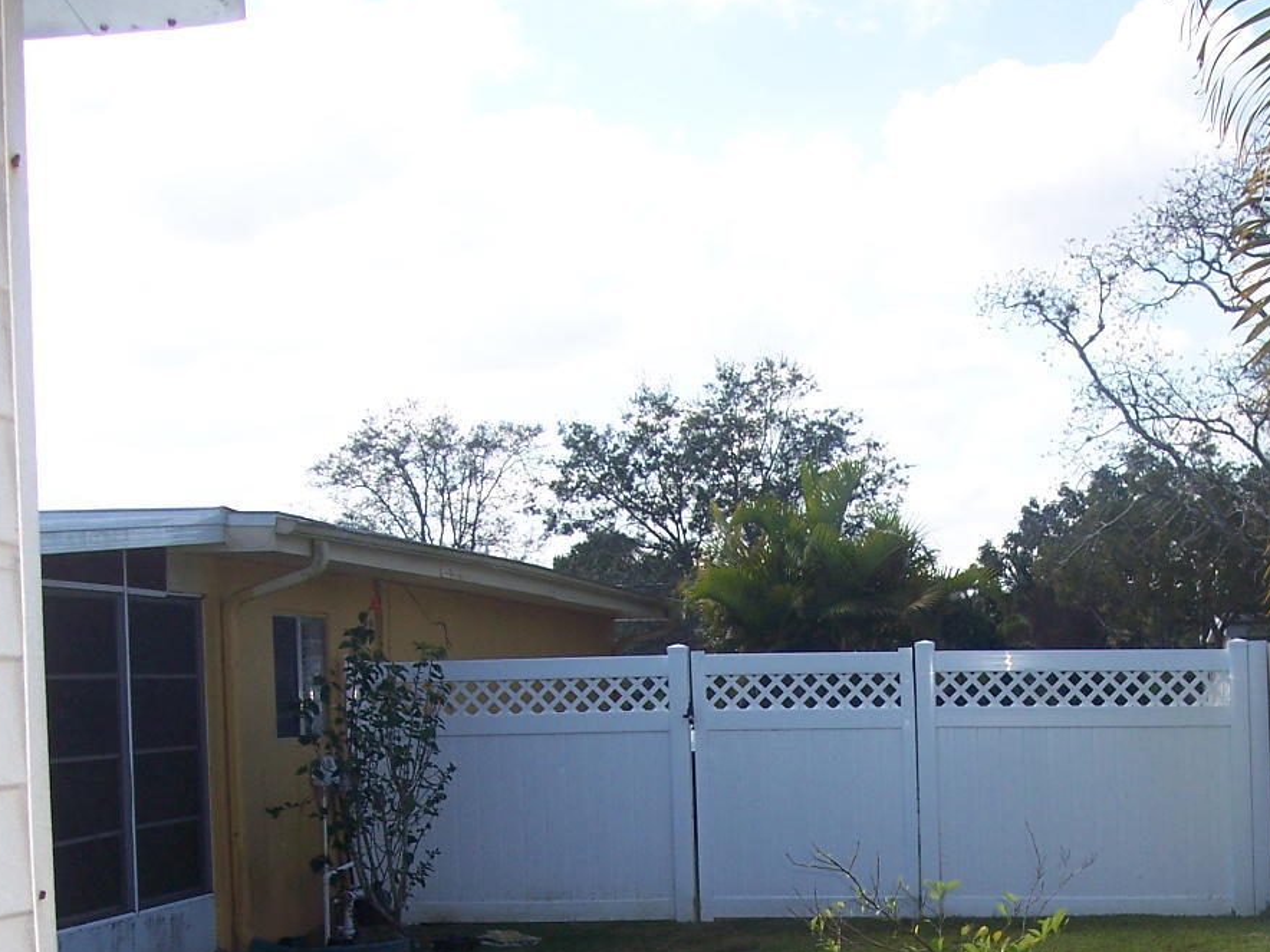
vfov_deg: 22.0
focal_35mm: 66
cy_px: 754
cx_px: 823
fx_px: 2421
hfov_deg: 29.2
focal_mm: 8
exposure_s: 1/750
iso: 100
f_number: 3.4
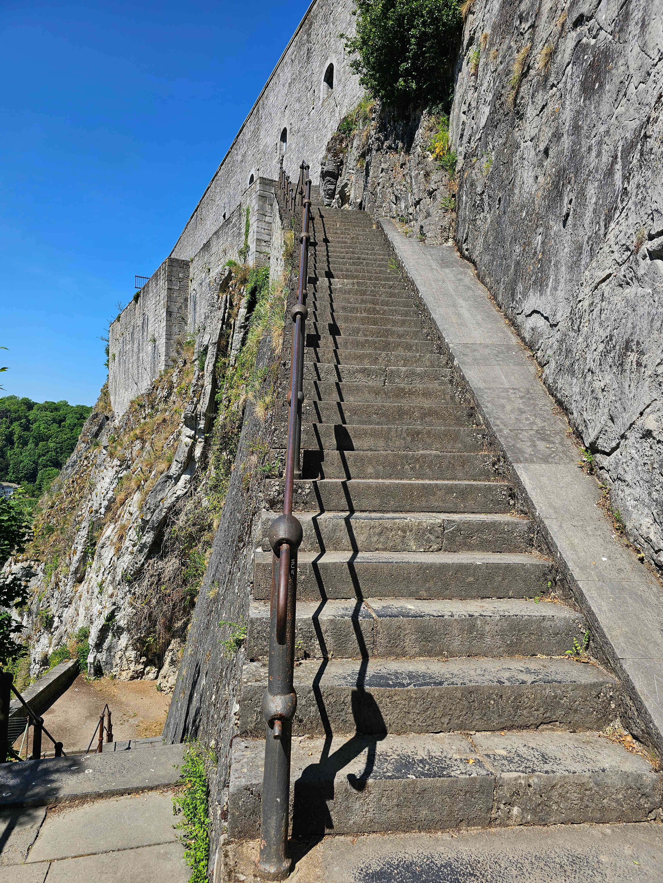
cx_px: 332
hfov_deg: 58.9
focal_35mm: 23
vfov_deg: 73.9
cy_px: 442
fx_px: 587
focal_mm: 6.3
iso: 10
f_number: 1.7
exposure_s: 1/711
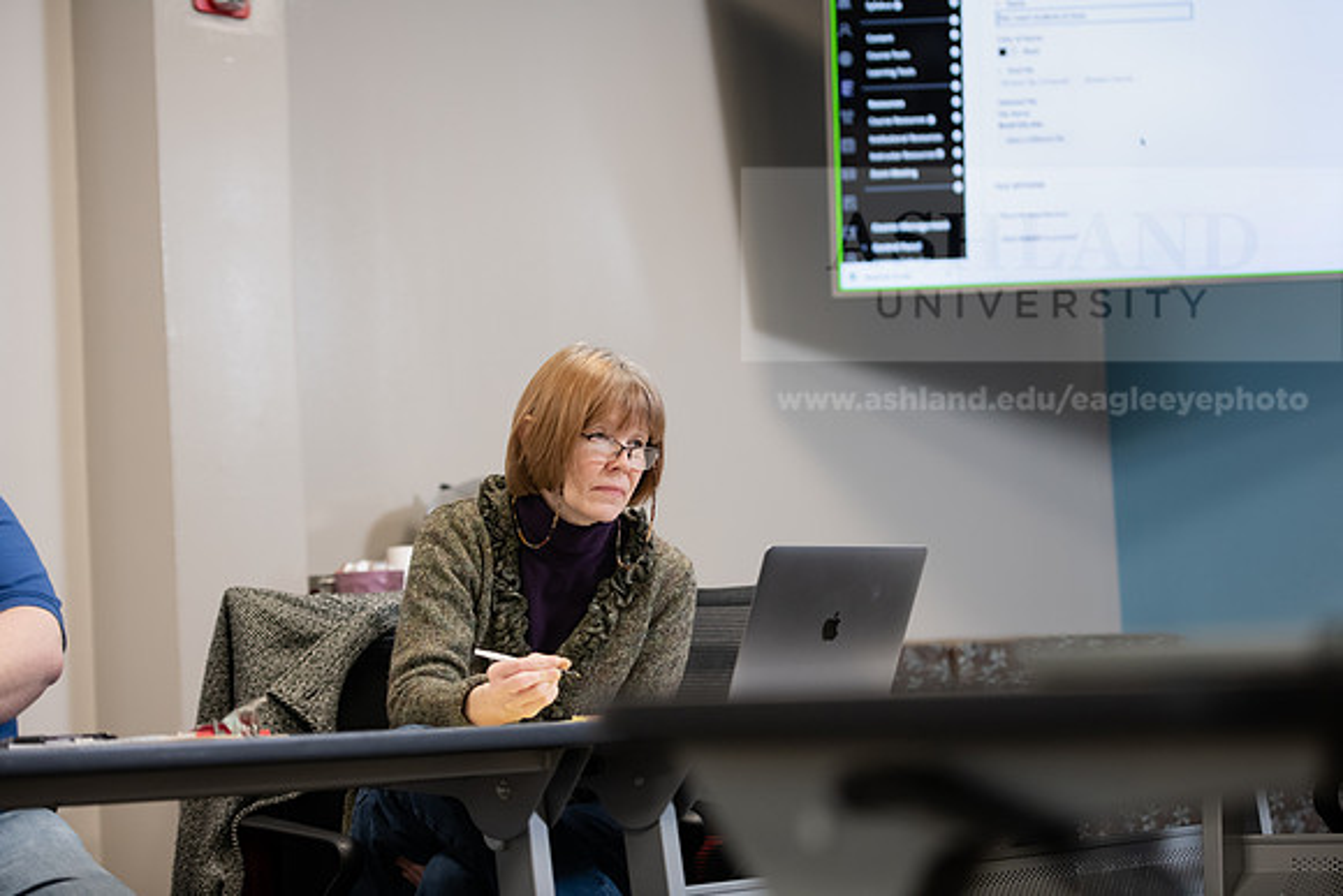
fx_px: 3209
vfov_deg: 15.9
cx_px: 672
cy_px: 448
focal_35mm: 86
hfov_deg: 23.6
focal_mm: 86
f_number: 3.2
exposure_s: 1/200
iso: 1250
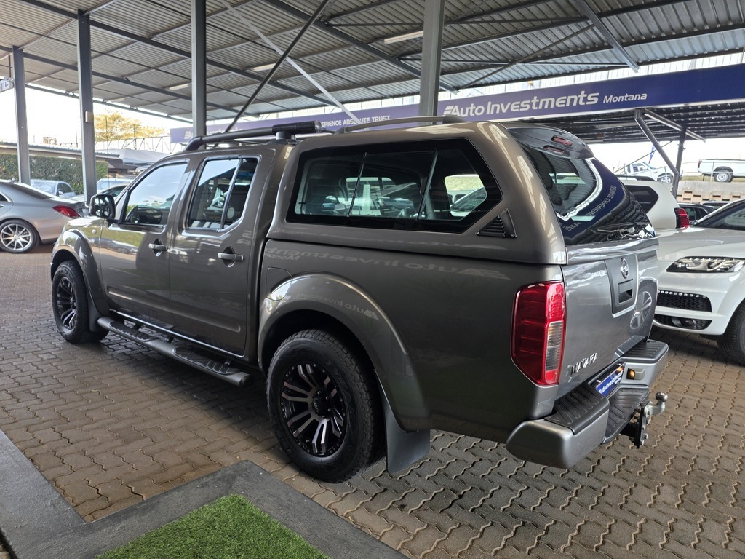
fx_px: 495
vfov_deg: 58.9
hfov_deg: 73.9
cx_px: 372
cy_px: 280
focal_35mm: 23
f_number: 1.7
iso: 80
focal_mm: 6.25
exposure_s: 1/180
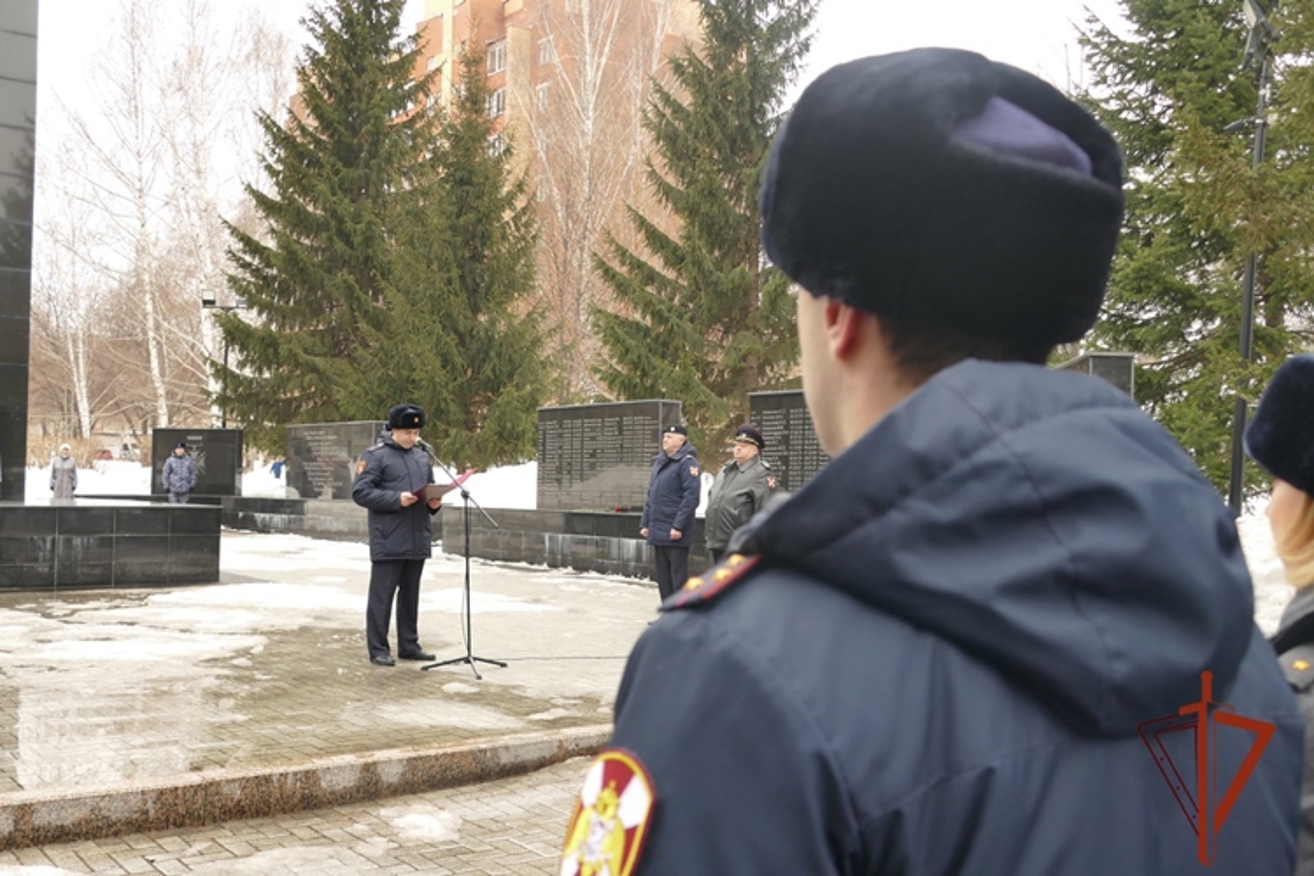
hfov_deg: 53.1
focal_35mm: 36
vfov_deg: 36.9
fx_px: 1314
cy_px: 438
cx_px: 657
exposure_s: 1/160
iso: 125
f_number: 3.1
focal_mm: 13.16
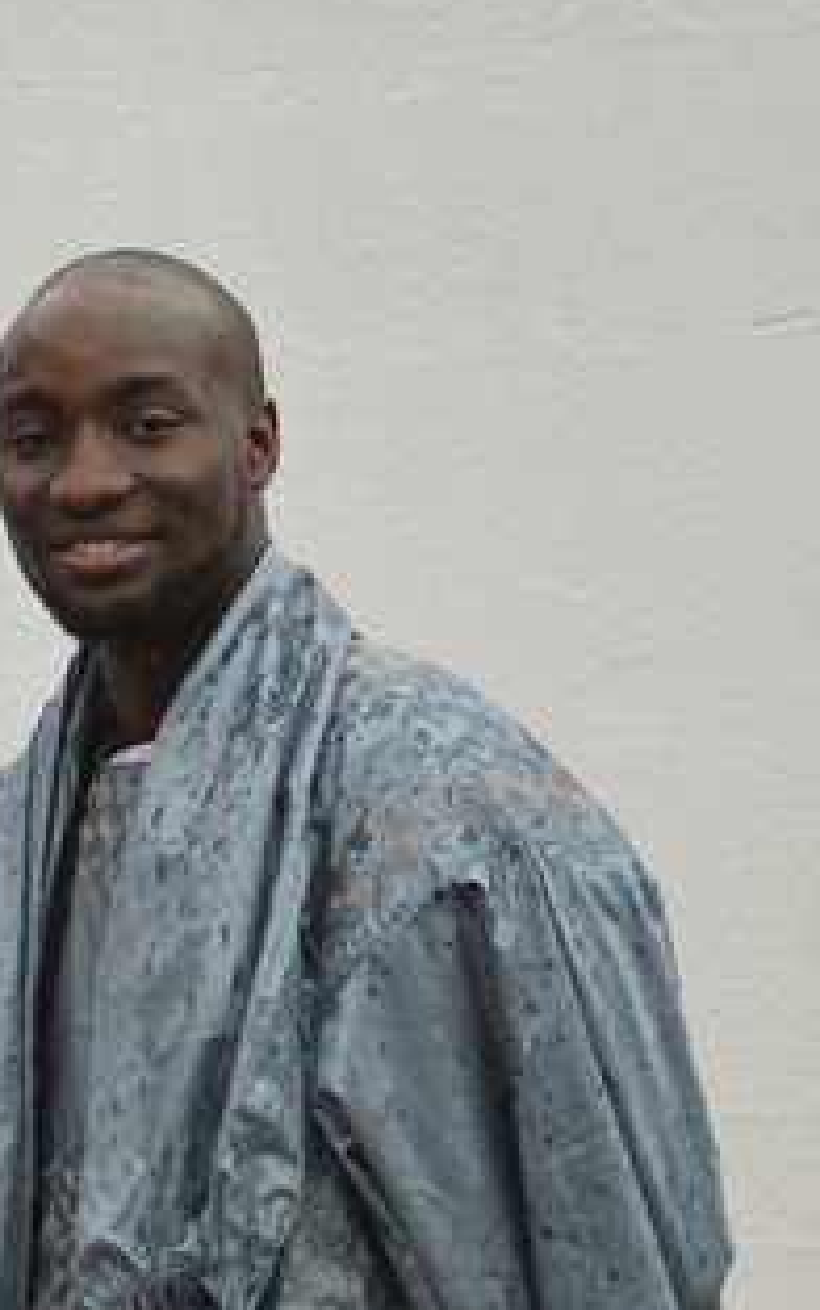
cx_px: -519
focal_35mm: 349
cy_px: 1189
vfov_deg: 6.0
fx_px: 12462
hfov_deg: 3.7
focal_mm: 70
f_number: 4.5
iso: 400
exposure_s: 1/320
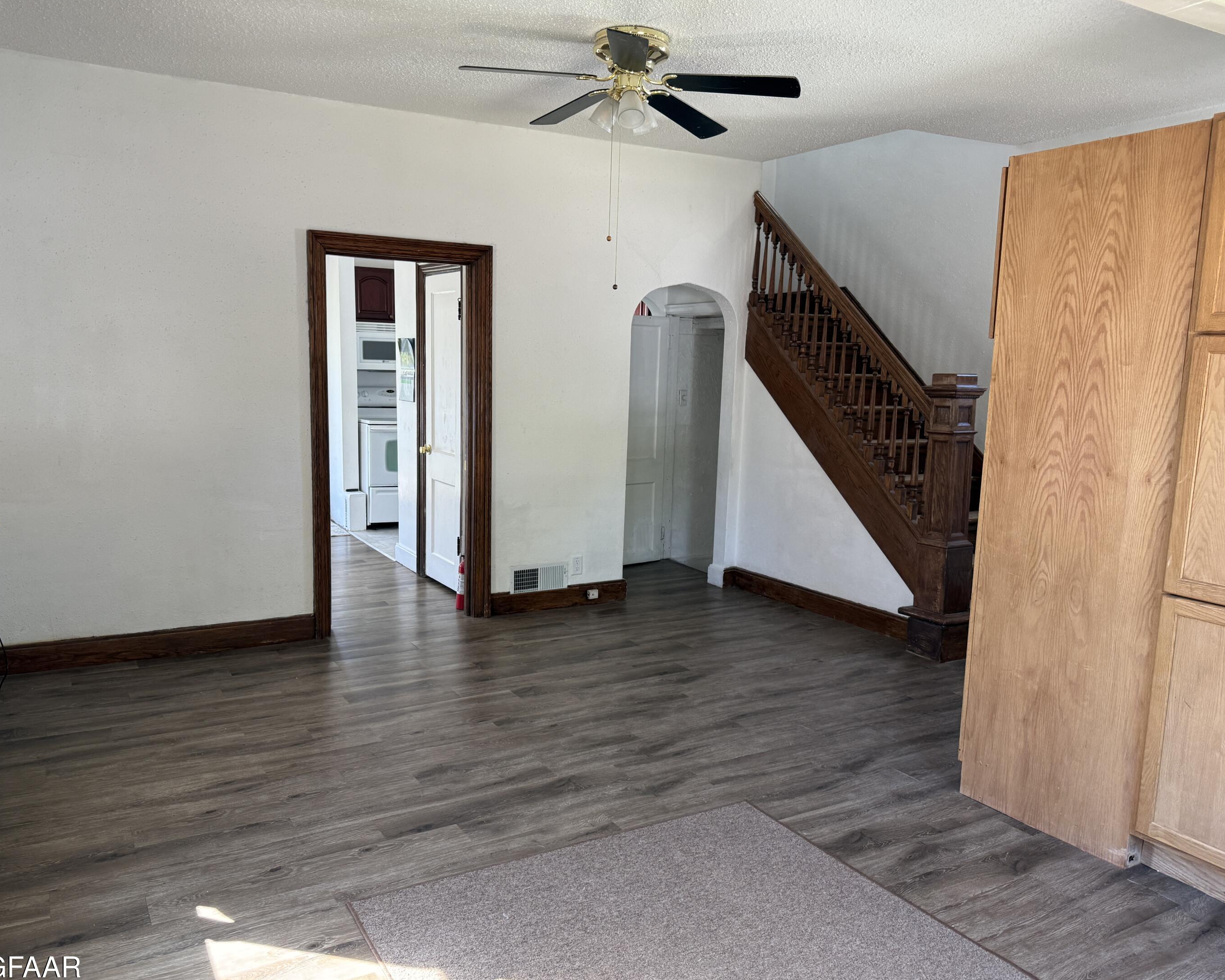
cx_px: 569
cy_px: 504
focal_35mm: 26
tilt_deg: -11.1
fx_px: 943
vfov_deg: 54.9
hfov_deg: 66.0
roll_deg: -1.2
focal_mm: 6.76
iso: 200
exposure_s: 1/121
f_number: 1.78
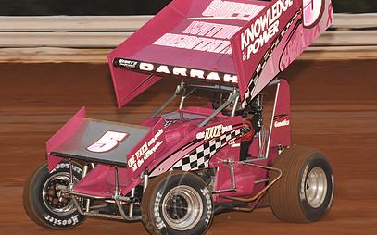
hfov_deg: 10.7
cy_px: 102
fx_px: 2013
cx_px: 186
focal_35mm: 196
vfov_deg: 6.7
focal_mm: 135
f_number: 7.1
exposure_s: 1/320
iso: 1000
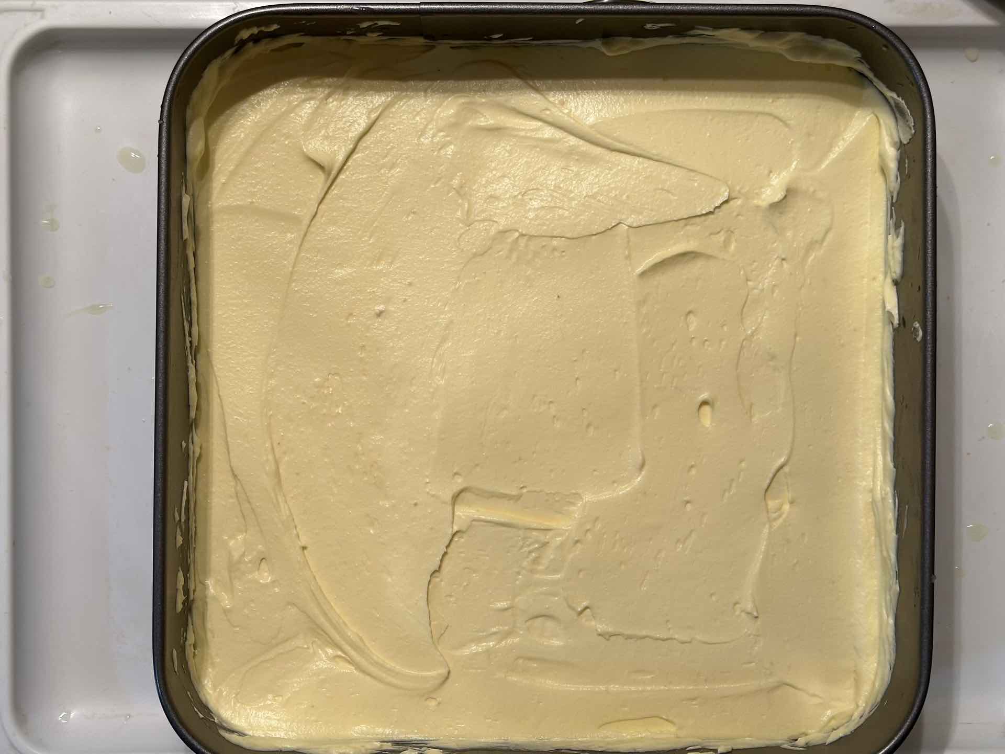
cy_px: 377
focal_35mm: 48
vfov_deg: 30.3
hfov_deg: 39.7
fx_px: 1394
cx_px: 502
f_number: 1.78
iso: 64
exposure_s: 1/50
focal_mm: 6.86
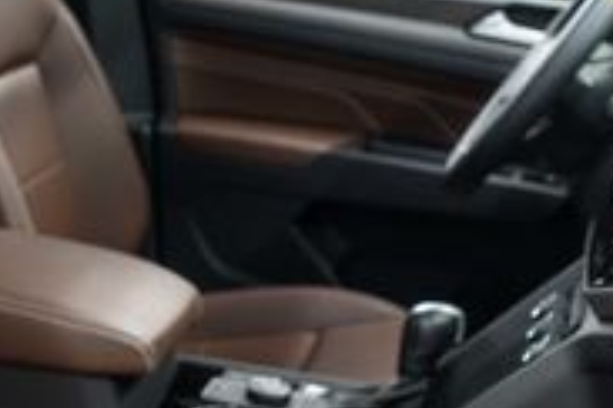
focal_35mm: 98
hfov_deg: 19.8
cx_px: -90
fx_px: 1669
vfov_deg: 13.9
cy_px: 293
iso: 640
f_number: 3.2
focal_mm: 28
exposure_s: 1/40
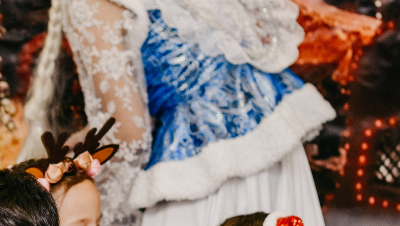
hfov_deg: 10.7
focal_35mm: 196
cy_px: 329
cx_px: -122
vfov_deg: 6.1
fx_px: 2080
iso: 250
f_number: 4
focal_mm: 52
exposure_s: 1/160
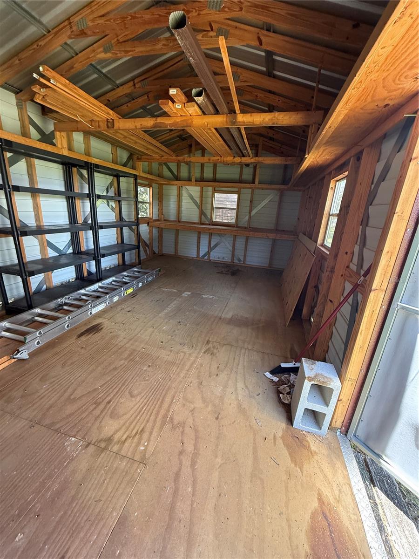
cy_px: 280
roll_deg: -4.0
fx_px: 226
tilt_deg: -16.3
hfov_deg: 85.7
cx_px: 210
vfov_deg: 102.1
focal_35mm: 14
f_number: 2.2
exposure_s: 1/93
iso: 320
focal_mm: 2.22
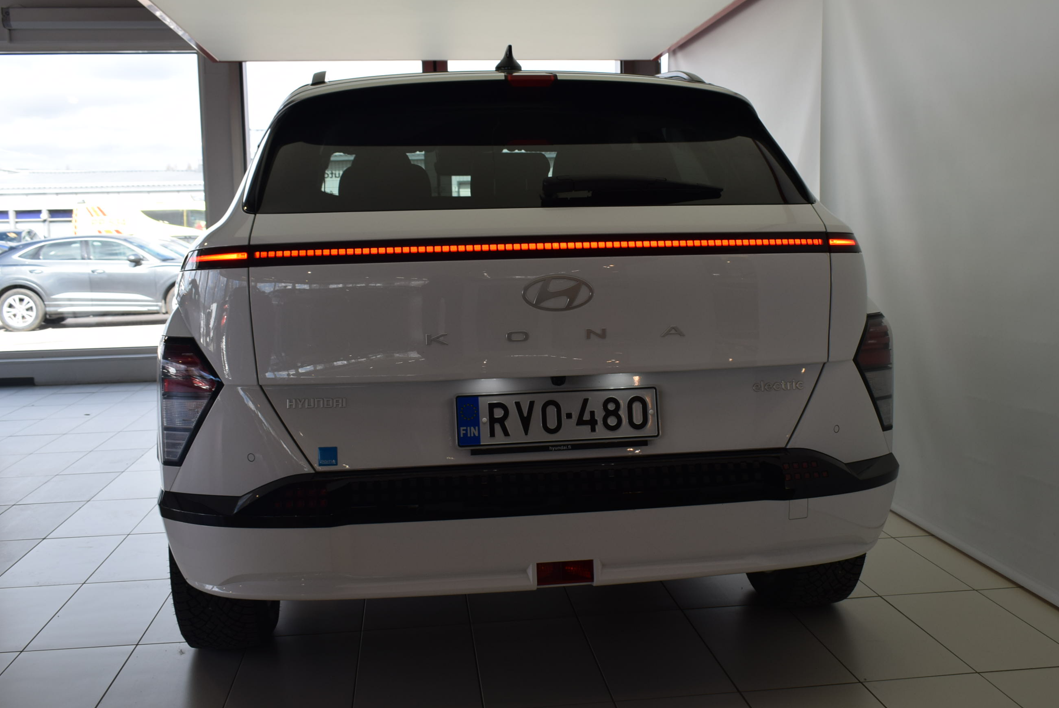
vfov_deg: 33.8
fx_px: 1165
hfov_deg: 48.8
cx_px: 575
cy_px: 358
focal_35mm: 40
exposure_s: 1/160
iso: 200
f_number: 6.3
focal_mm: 23
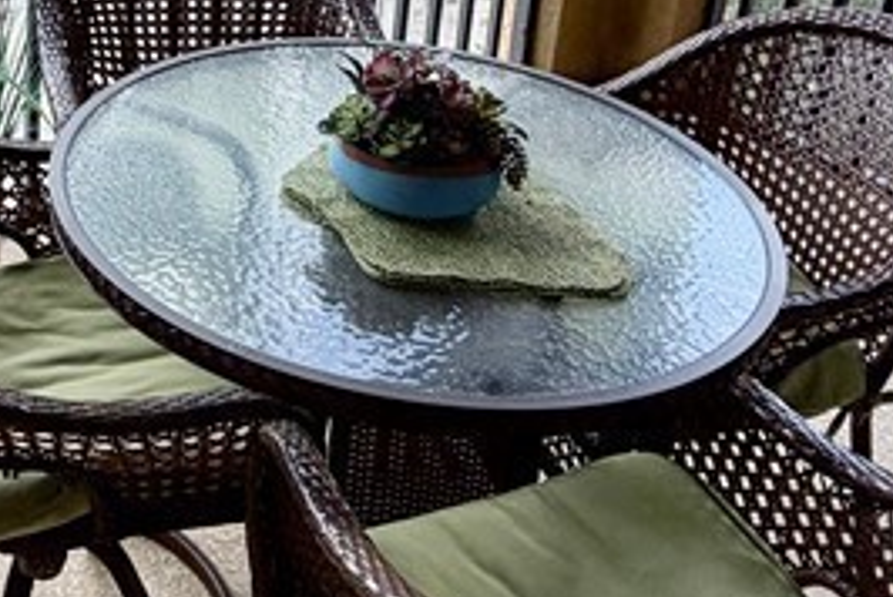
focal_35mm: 56
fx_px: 1391
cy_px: -134
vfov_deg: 22.2
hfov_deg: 34.2
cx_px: 138
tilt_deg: -16.0
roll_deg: -3.0
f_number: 2.2
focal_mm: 2.22
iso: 50
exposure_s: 1/157
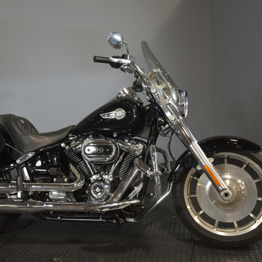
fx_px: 334
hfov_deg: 42.6
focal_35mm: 39
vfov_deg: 42.8
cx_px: 104
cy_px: 132
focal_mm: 20
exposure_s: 1/30
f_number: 3.8
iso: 640
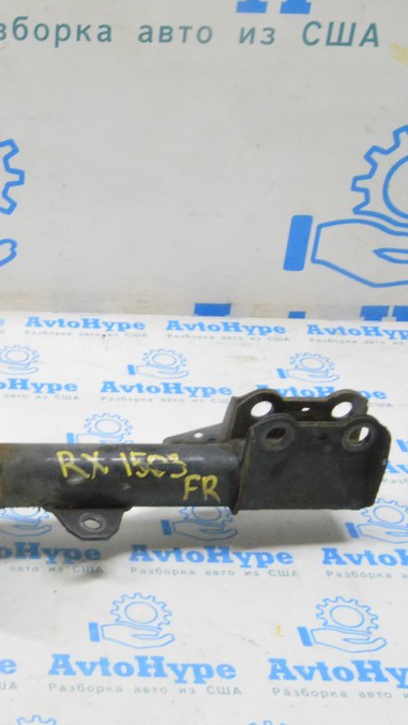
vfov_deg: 36.6
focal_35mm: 57
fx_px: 1096
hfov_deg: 20.0
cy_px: 361
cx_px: -54
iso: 6400
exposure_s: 1/15
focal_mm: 24
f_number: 20
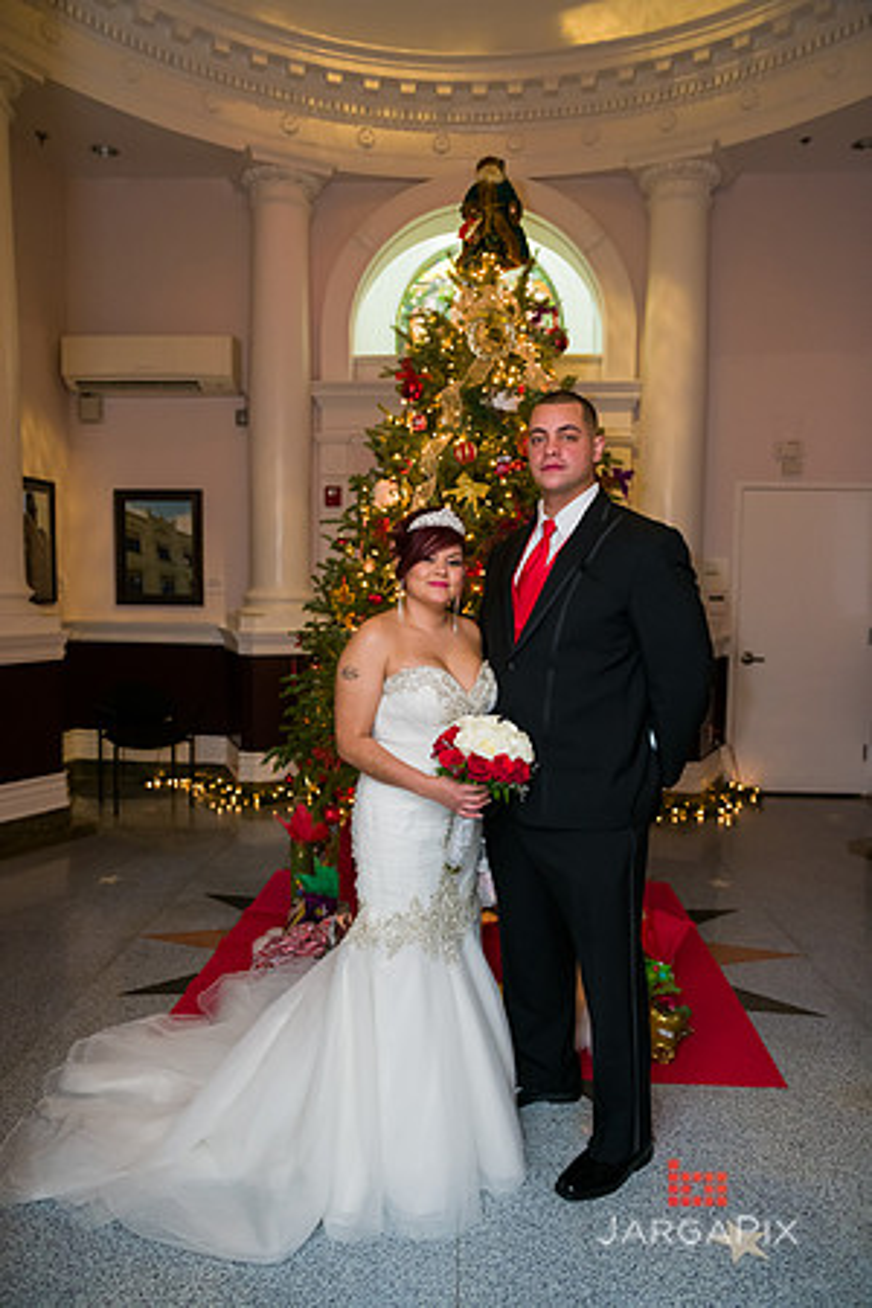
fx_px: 872
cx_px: 436
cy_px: 654
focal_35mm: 24
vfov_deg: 73.7
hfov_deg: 53.1
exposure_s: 1/125
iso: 1600
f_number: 3.2
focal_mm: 24
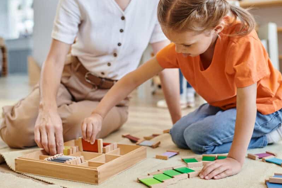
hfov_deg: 43.6
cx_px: 136
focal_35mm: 45
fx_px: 352
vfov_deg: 29.8
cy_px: 80
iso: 500
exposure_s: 1/200
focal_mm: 35
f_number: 2.8
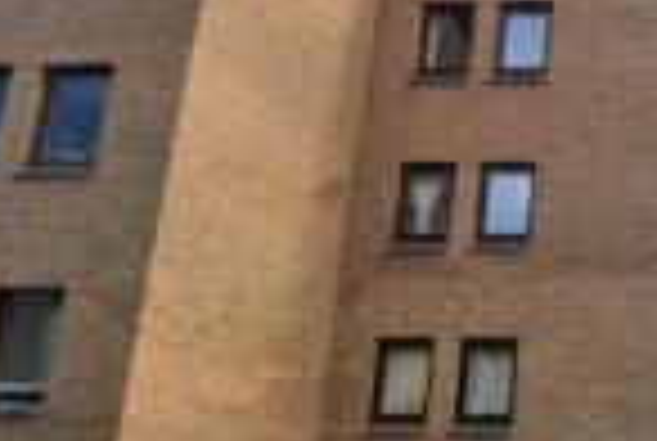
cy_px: 227
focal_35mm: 54
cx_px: 904
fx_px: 981
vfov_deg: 25.3
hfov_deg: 28.5
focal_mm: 11
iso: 100
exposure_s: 1/100
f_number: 9
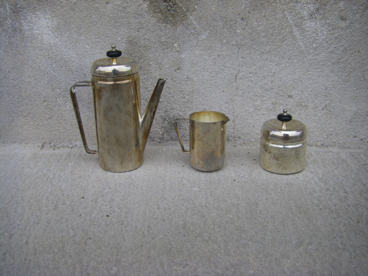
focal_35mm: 38
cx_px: 184
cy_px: 138
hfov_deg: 49.0
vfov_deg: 37.7
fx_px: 404
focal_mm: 6.3
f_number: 3.5
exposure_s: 1/50
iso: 80
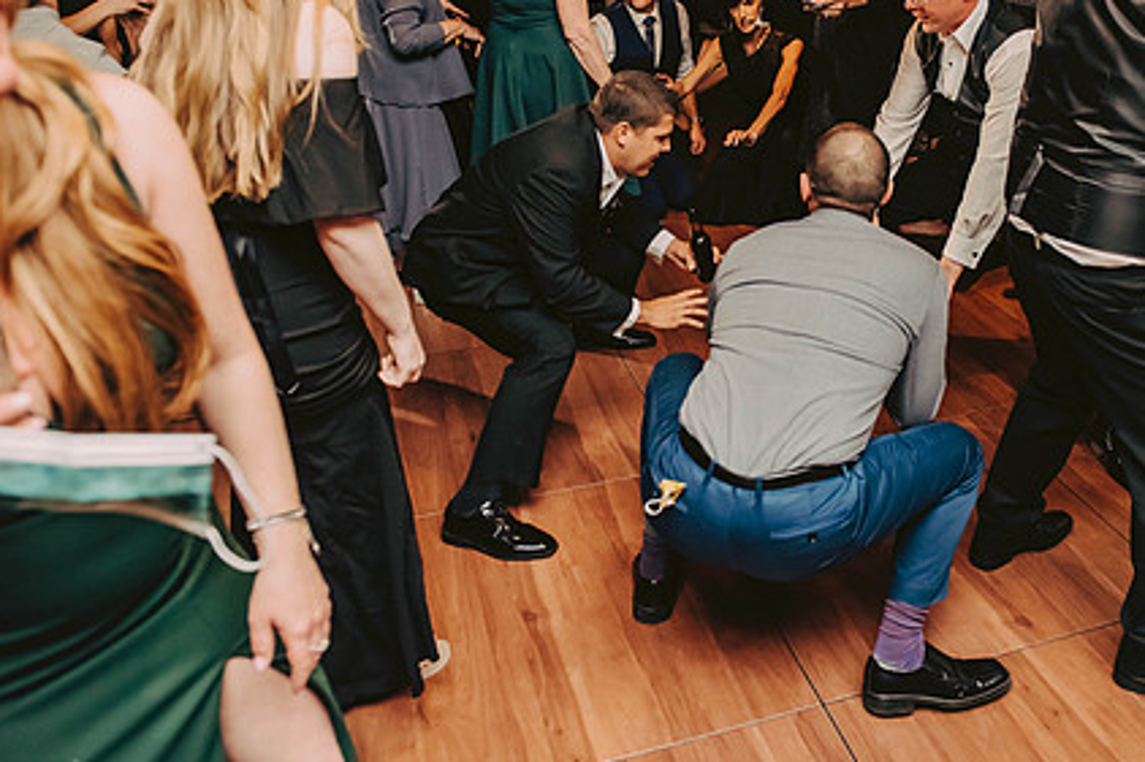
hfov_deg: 56.4
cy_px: 319
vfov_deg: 39.8
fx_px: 1049
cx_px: 730
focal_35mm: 33
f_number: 3.2
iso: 2000
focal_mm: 24
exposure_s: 1/200
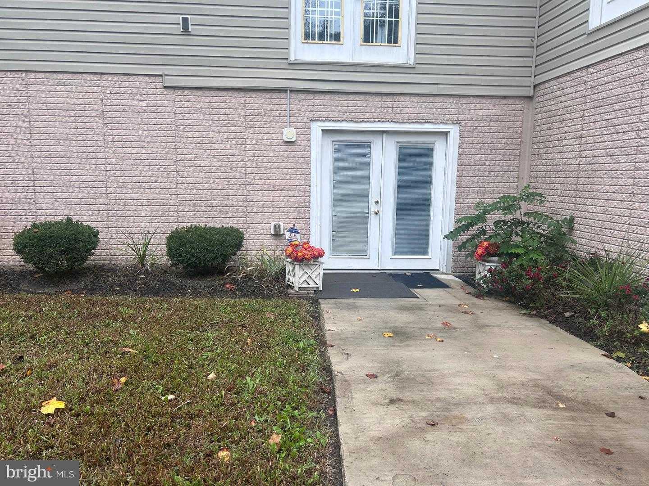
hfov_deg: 67.3
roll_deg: -0.3
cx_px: 324
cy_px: 243
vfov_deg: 53.1
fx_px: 487
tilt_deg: -8.8
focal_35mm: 26
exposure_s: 1/670
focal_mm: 5.7
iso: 50
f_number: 1.5
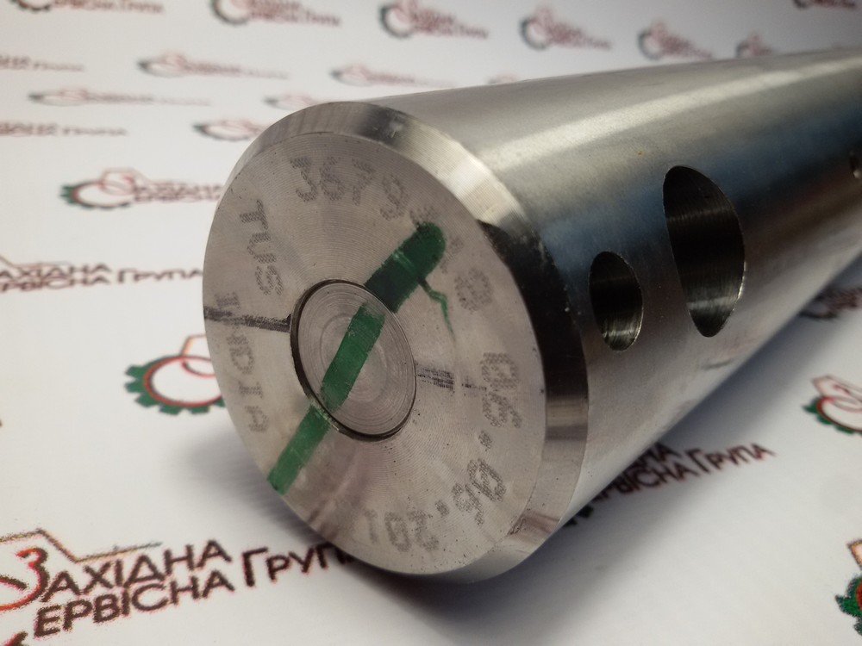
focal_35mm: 31
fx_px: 772
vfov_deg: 45.4
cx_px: 431
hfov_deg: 58.4
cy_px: 323
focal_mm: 2.93
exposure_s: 1/100
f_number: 2.4
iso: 50
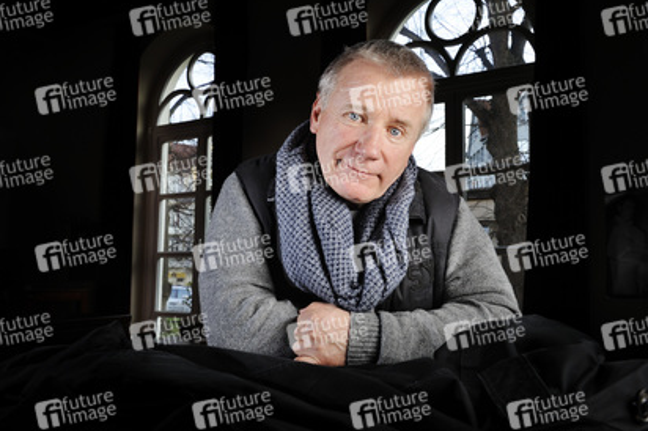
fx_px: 629
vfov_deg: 37.8
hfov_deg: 54.4
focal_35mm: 35
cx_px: 348
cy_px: 214
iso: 800
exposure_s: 1/100
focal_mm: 32
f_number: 8
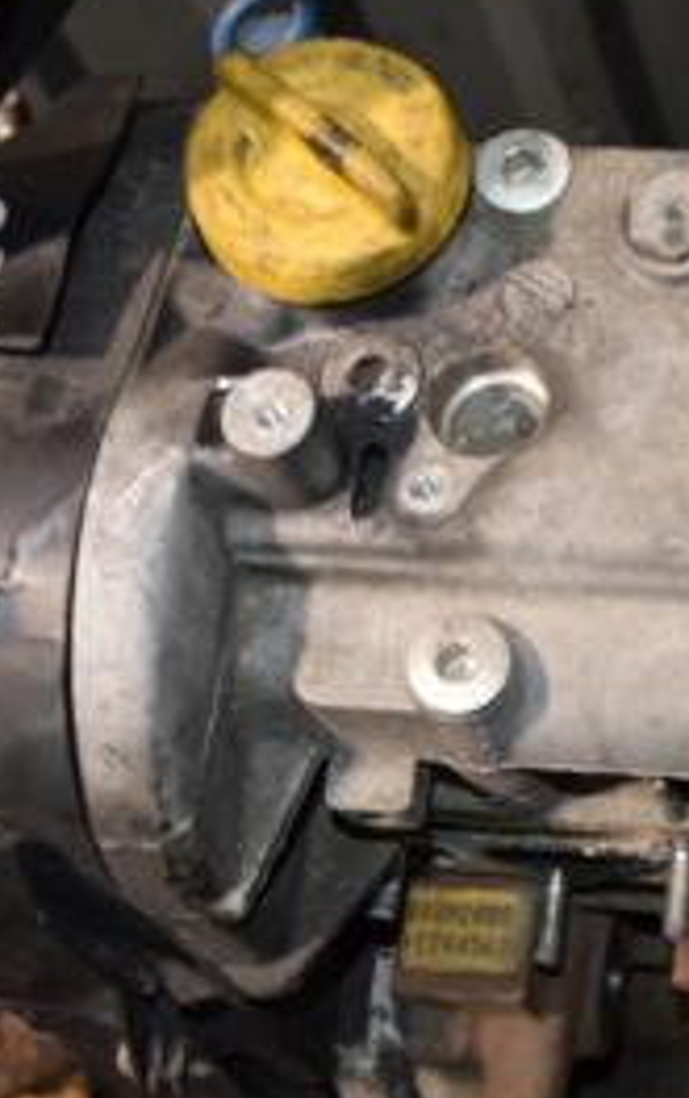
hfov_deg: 16.9
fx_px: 2192
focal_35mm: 73
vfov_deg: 28.1
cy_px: 509
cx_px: 889
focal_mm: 21
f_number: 5
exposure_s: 1/60
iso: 800
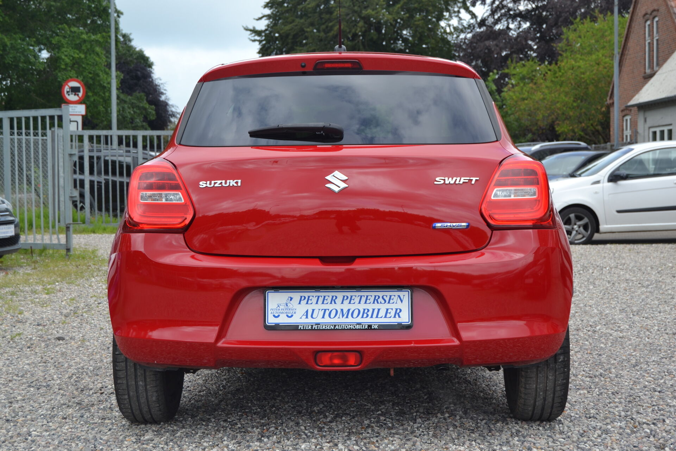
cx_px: 338
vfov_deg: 23.8
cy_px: 226
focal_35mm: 57
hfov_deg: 35.1
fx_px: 1070
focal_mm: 38
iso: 100
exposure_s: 1/200
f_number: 7.1
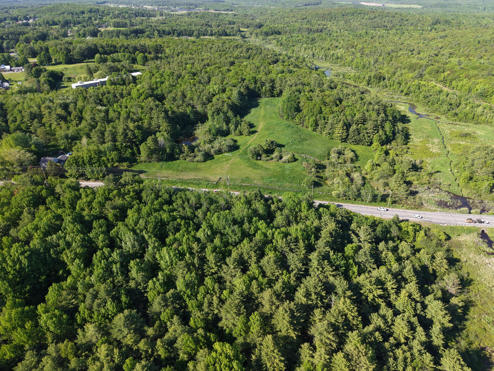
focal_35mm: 24
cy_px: 186
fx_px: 343
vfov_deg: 56.8
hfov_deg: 71.6
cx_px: 247
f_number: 1.8
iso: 100
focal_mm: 8.67
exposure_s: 1/1250
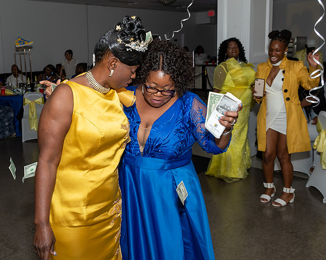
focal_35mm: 38
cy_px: 107
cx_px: 110
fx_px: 363
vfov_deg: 39.3
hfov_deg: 47.6
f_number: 6.3
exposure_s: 1/250
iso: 500
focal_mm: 19
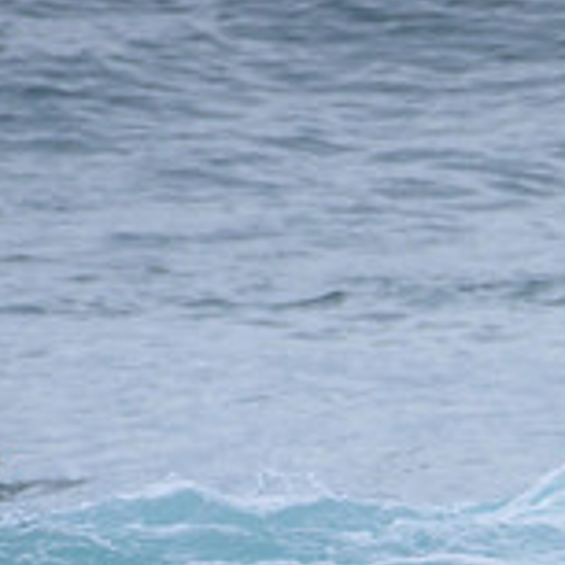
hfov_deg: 0.5
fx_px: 59387
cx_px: 739
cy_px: 626
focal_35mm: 3216
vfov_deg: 0.5
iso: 1250
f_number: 11
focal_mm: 1000
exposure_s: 1/2000
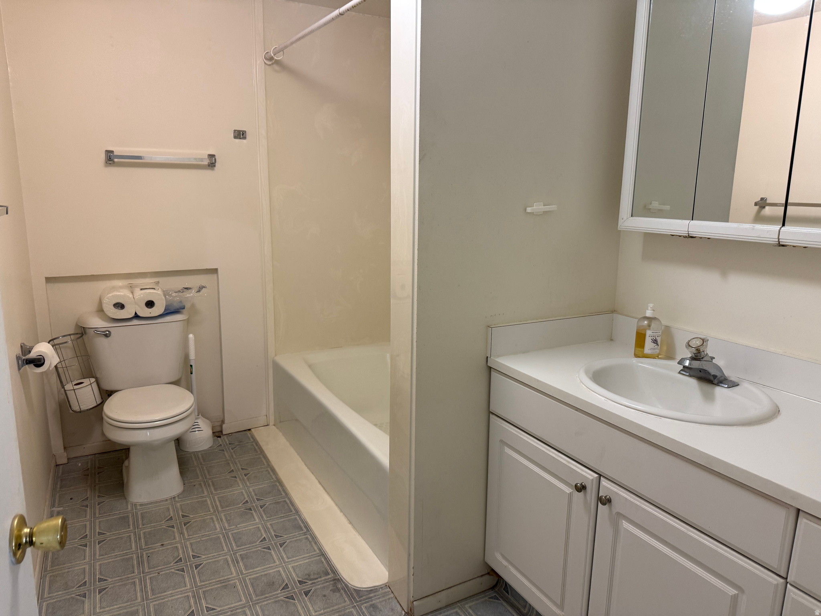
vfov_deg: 56.8
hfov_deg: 71.6
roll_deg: -1.8
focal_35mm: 24
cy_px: 308
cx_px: 410
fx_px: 569
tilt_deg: -11.9
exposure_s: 1/60
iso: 160
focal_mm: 6.76
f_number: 1.78
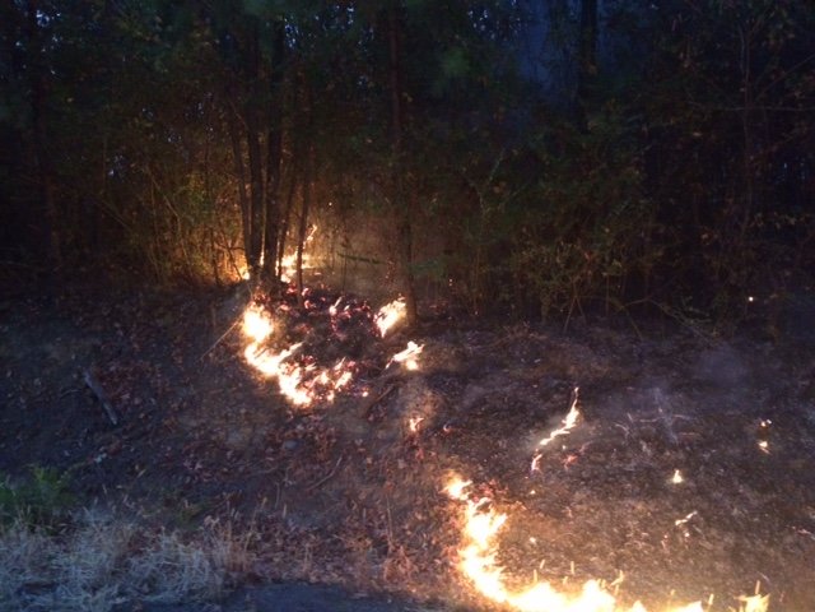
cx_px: 408
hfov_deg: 61.7
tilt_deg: -3.5
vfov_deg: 48.2
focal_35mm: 29
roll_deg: -1.6
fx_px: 683
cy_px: 306
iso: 400
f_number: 2.2
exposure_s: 1/15
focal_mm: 4.15
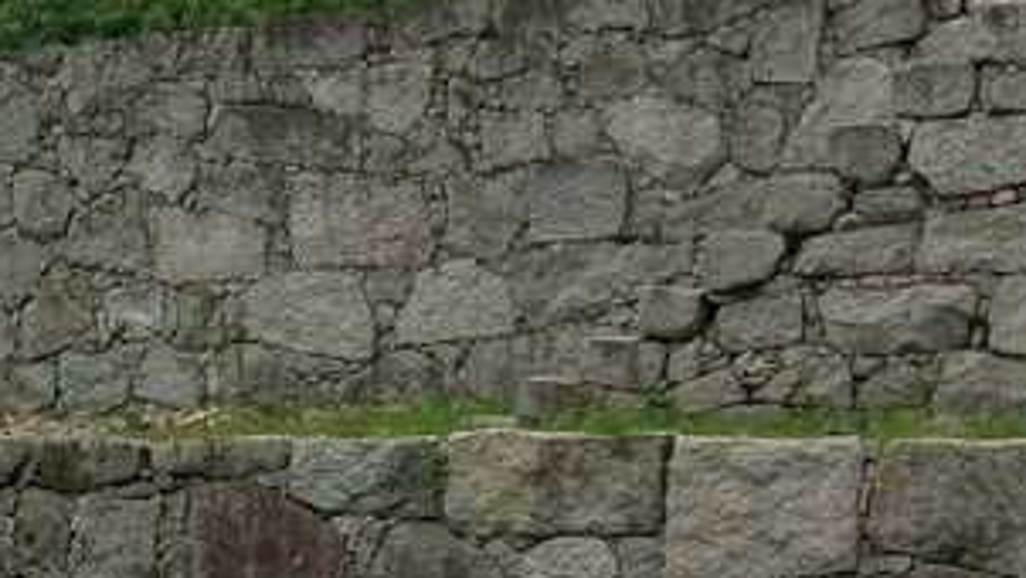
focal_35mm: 75
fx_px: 2041
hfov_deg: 26.9
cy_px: 585
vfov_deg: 15.8
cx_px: 41
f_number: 1.8
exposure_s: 1/1412
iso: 100
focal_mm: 4.58
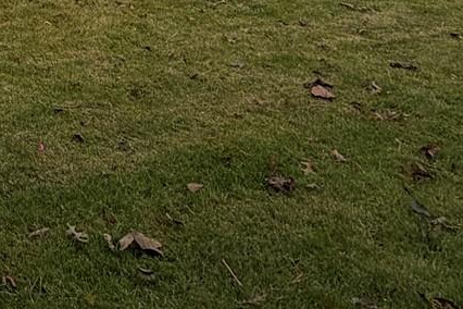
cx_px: -301
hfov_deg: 21.8
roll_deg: +1.8
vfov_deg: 16.4
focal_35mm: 70
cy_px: -246
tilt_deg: -0.7
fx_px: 900
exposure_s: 1/770
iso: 20
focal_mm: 2.22
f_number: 2.2
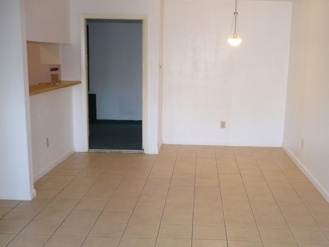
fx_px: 409
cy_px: 146
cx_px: 199
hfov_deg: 43.6
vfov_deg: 33.5
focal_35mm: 43
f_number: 2.8
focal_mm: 5.8
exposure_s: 1/30
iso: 200
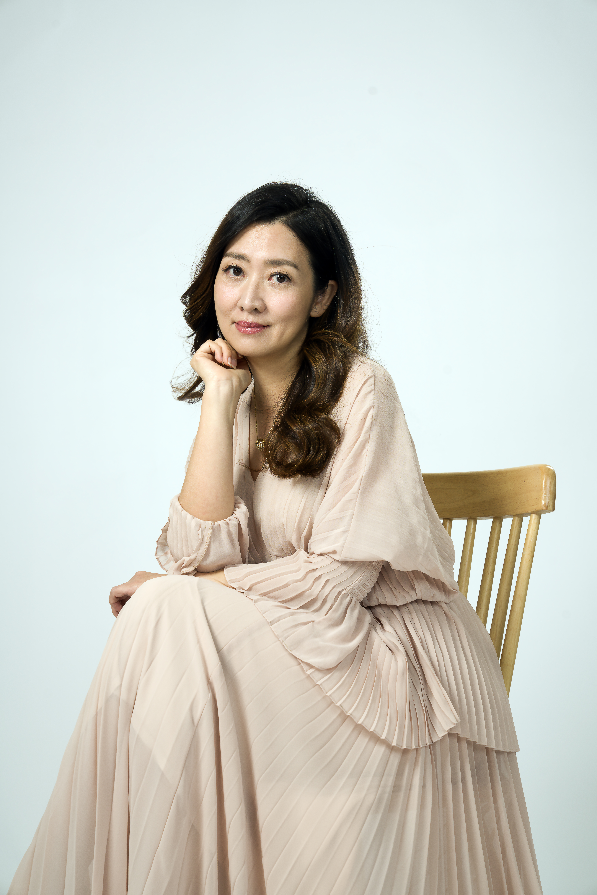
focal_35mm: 70
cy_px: 448
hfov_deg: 19.5
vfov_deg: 28.8
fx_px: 1741
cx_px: 298
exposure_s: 1/200
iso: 100
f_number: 8
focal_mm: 70
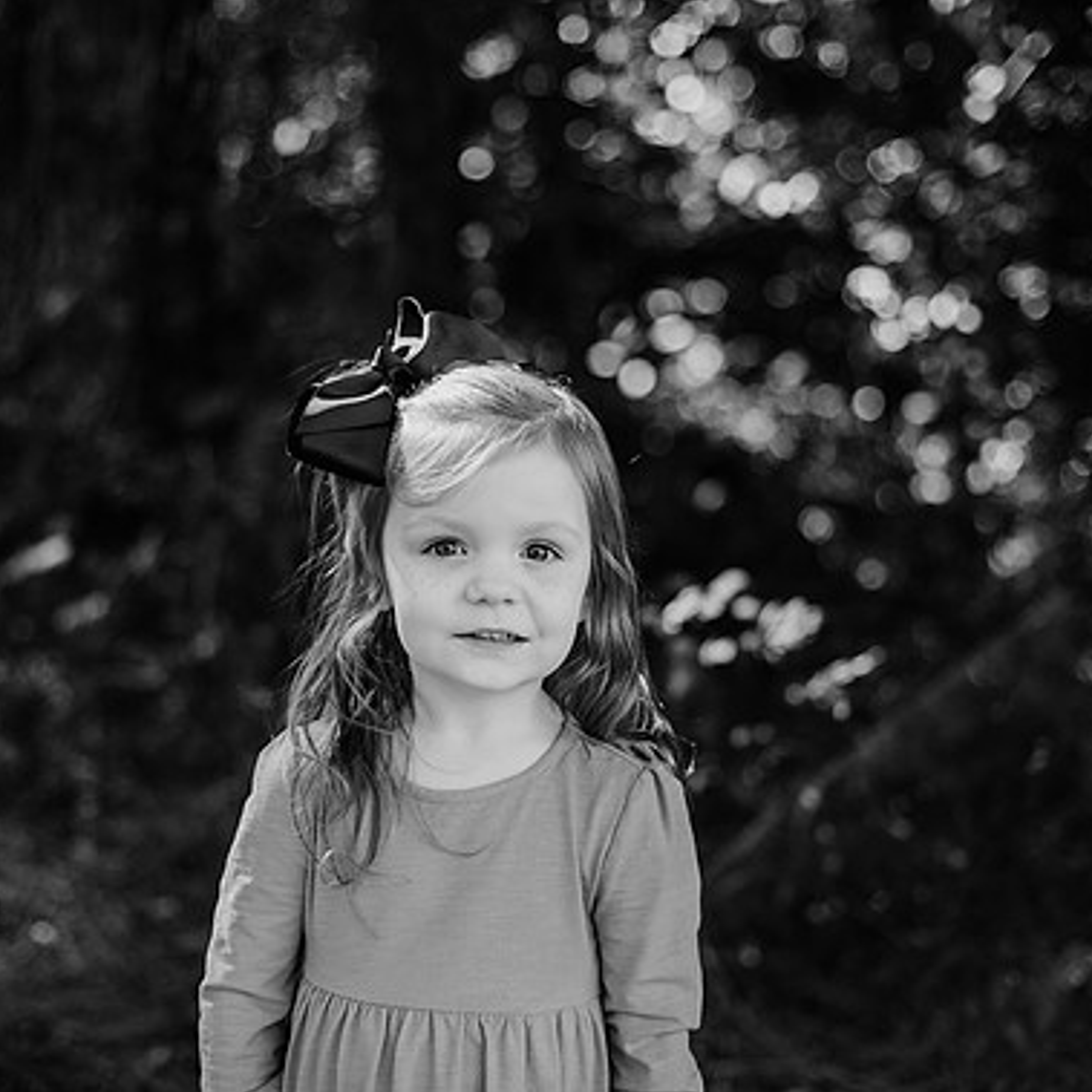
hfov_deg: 26.5
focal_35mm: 65
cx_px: 473
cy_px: 549
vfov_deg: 26.5
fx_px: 2320
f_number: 2
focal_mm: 50
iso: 200
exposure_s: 1/1000
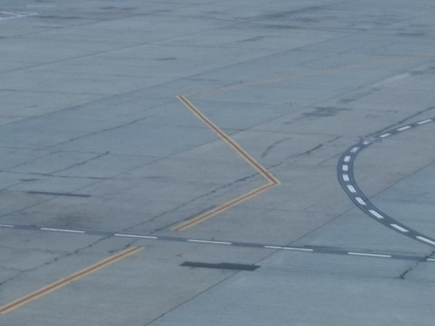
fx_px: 2074
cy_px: -17
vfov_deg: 8.9
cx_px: 183
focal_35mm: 165
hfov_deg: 12.0
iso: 64
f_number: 4
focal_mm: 11.3
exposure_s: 1/50
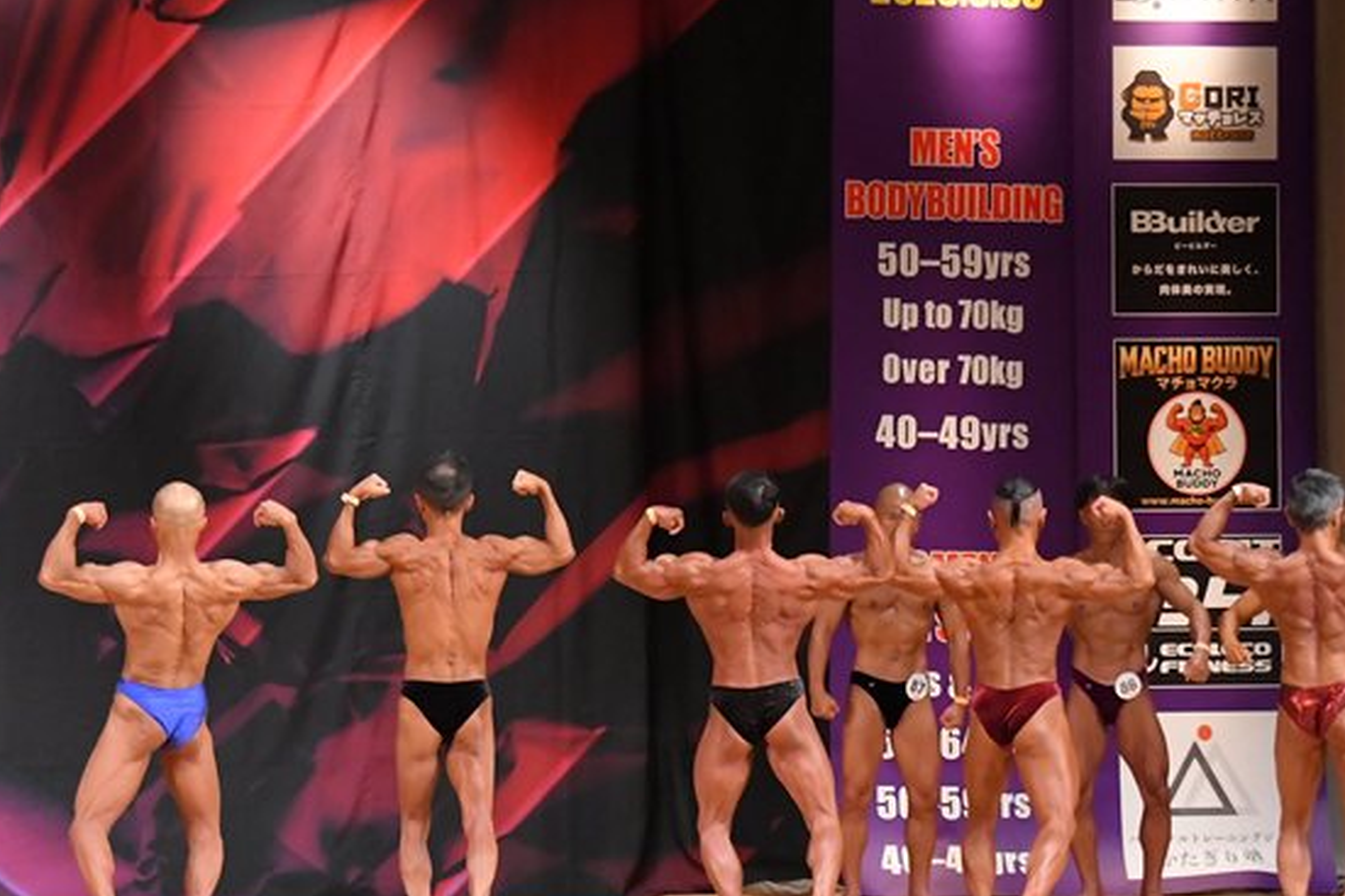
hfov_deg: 10.8
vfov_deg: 7.2
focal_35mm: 190
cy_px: 610
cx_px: 672
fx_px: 7096
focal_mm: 90
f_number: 5.6
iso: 6400
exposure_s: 1/400
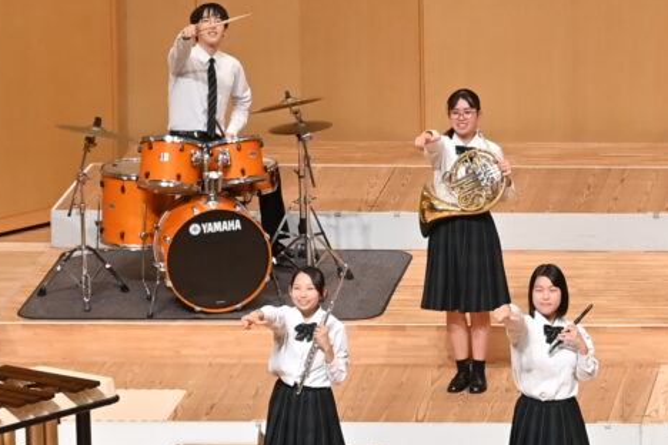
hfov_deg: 7.0
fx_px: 5381
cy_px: -89
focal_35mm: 290
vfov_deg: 4.7
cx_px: 1098
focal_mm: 53
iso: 800
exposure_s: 1/100
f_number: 5.6
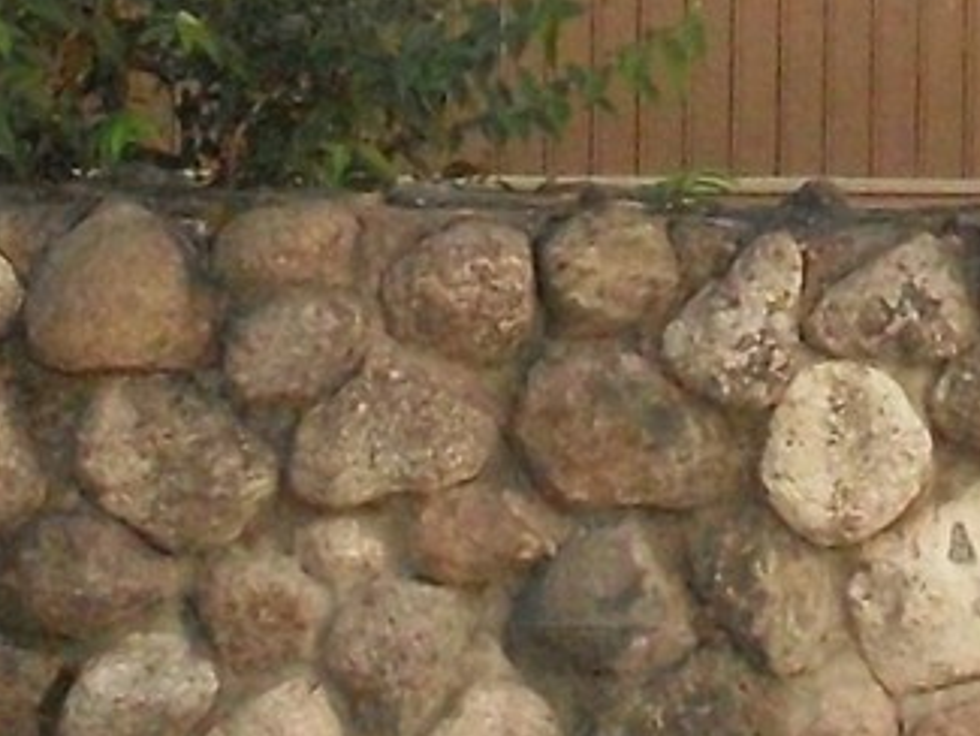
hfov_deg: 9.0
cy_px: -605
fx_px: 6117
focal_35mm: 216
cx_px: 1211
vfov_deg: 6.7
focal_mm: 8.1
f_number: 9.1
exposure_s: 1/250
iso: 400
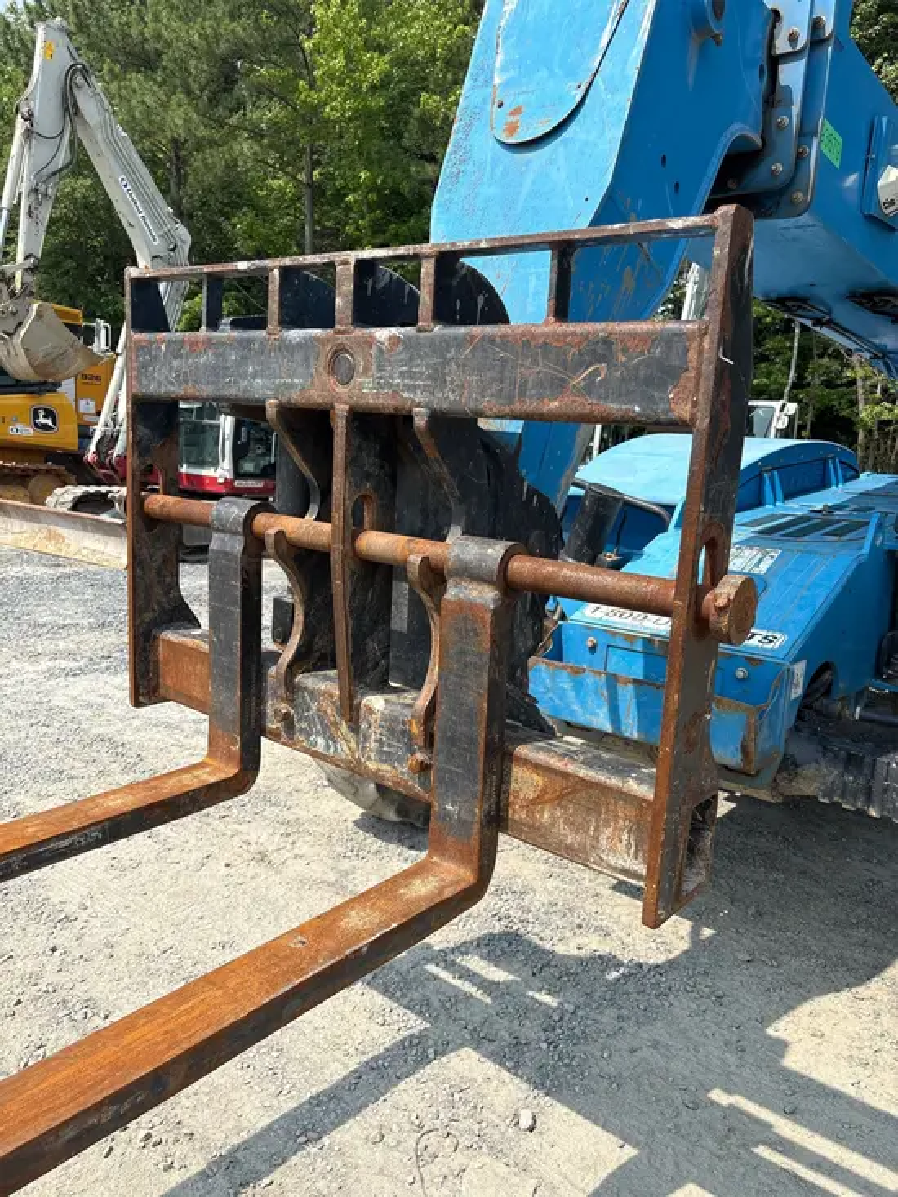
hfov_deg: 53.1
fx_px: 899
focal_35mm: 26
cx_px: 449
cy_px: 598
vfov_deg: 67.3
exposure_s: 1/2364
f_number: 1.6
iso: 50
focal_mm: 5.96
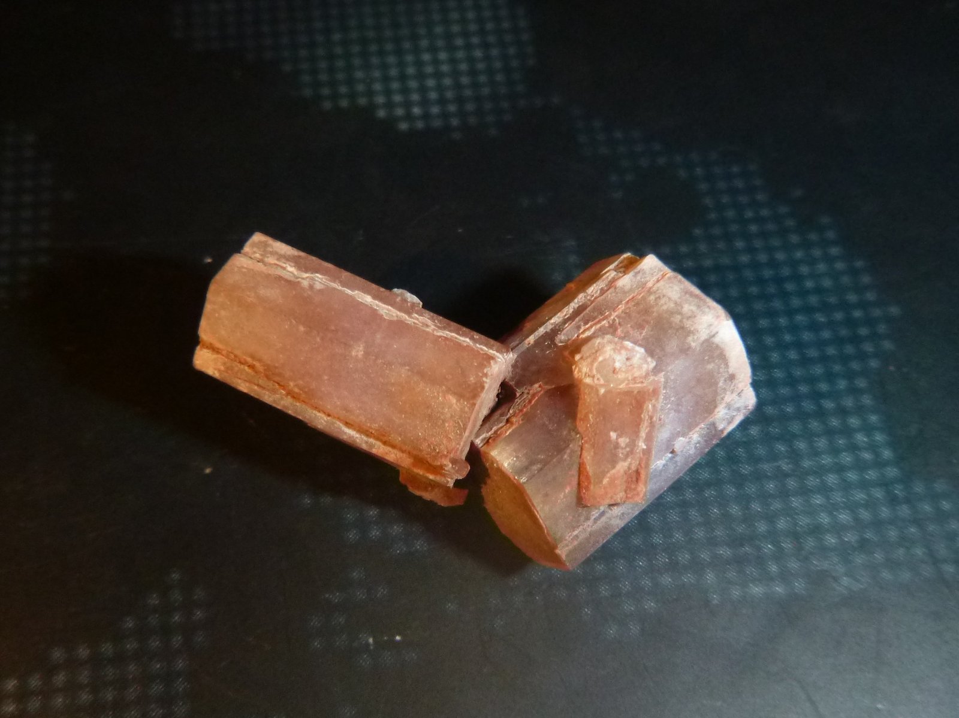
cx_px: 480
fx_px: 692
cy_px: 359
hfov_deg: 69.4
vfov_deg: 54.9
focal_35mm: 25
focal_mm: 4.5
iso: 250
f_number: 3.9
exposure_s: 1/60
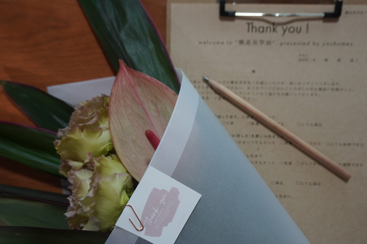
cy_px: 122
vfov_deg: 38.4
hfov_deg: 55.1
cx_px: 184
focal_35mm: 34
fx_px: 352
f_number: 4
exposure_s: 1/60
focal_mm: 23
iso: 640
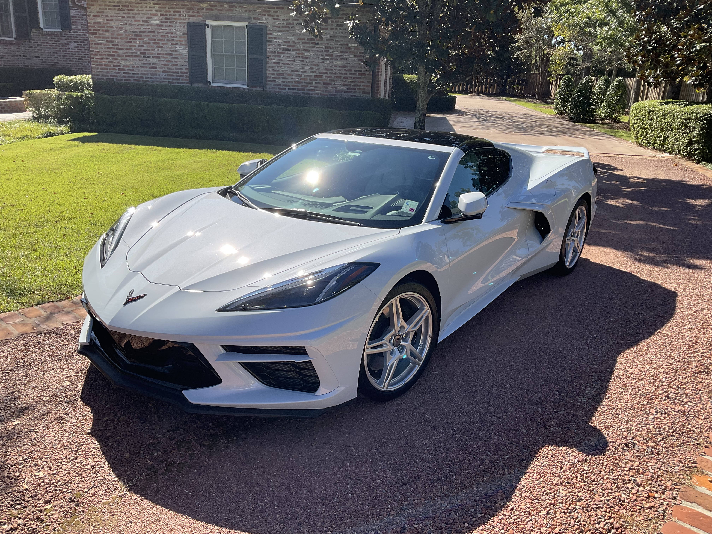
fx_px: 596
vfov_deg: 48.2
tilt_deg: -18.5
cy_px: 267
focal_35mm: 29
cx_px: 356
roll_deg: -3.8
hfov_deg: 61.7
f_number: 1.8
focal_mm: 3
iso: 16
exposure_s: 1/1221
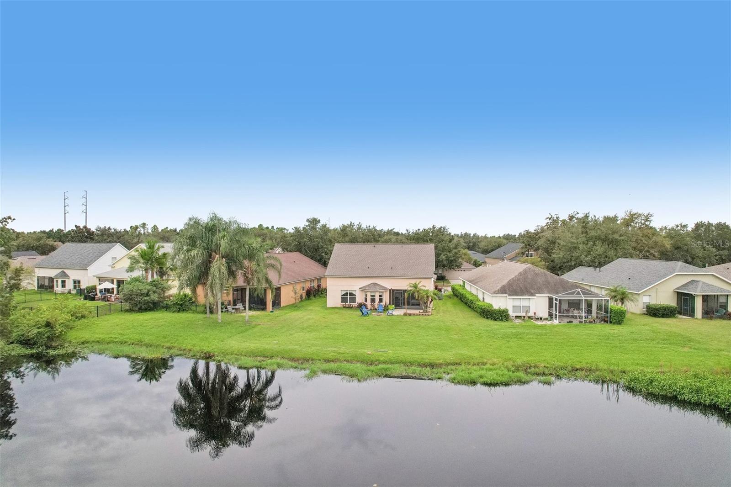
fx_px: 447
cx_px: 366
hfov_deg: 78.6
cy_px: 244
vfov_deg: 57.2
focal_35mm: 22
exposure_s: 1/5000
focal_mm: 8.4
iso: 420
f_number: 2.8
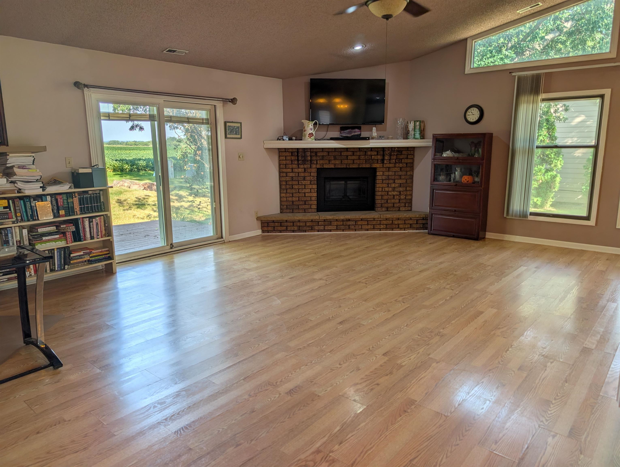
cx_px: 310
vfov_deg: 56.9
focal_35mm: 24
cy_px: 234
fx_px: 430
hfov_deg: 71.5
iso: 18
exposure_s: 1/334
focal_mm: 6.9
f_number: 1.68
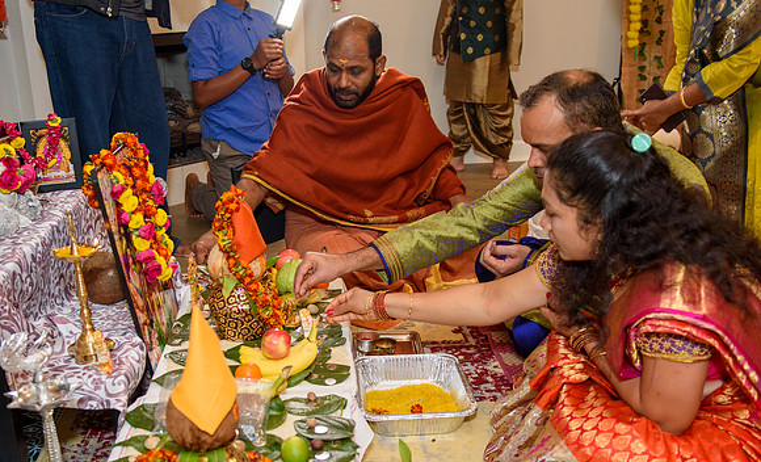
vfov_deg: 30.0
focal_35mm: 42
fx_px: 857
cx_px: 327
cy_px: 305
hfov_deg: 47.7
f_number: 3.5
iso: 640
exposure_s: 1/125
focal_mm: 32
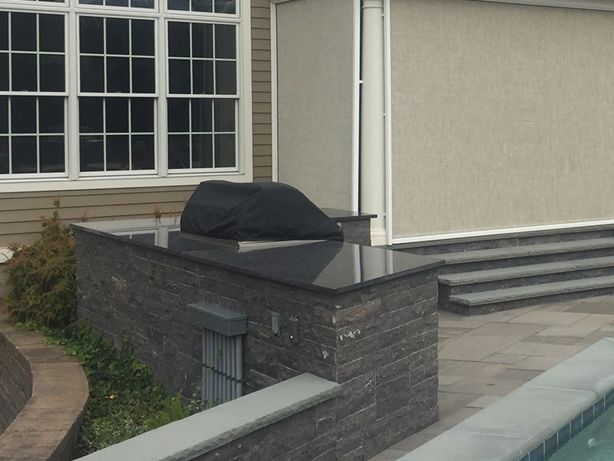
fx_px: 1029
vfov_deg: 25.2
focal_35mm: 58
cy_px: 173
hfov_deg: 31.3
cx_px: 577
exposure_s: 1/1014
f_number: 2.2
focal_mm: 4.15
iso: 32
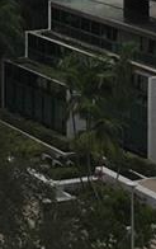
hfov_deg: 6.6
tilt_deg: -1.4
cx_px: -251
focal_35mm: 188
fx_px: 1275
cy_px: -156
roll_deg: +0.1
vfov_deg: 10.6
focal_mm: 4.15
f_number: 2.2
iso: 32
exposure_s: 1/638
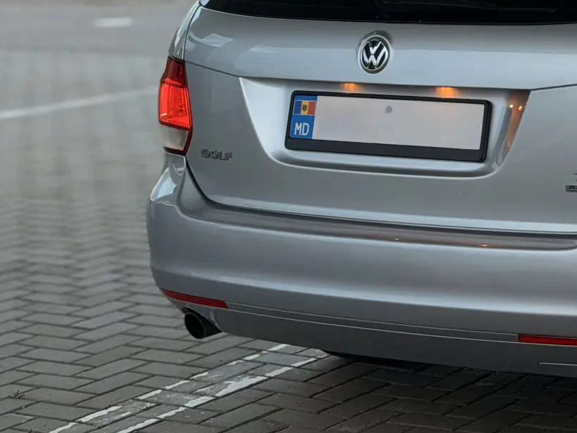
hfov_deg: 15.4
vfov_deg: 11.9
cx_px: 663
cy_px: 22
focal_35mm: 124
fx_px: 2067
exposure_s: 1/133
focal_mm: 6.76
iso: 64
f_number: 1.78
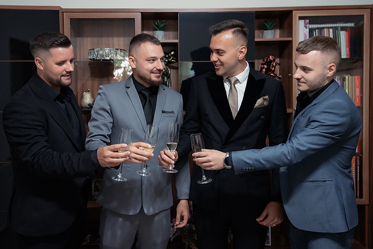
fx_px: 353
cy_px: 107
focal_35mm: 34
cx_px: 169
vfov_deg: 38.7
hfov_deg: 55.5
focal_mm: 26
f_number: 2.8
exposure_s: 1/200
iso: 1600
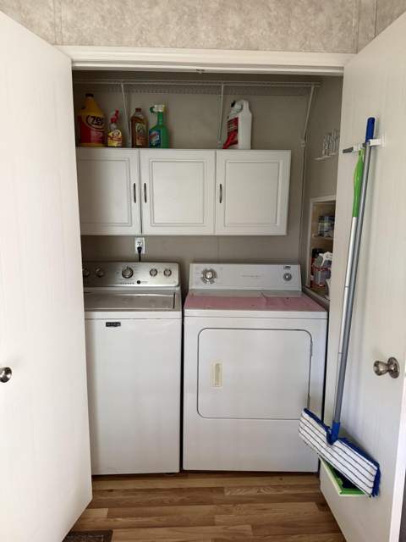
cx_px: 203
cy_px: 271
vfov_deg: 71.6
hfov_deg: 56.8
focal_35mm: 24
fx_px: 375
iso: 500
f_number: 1.78
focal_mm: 6.76
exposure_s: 1/60
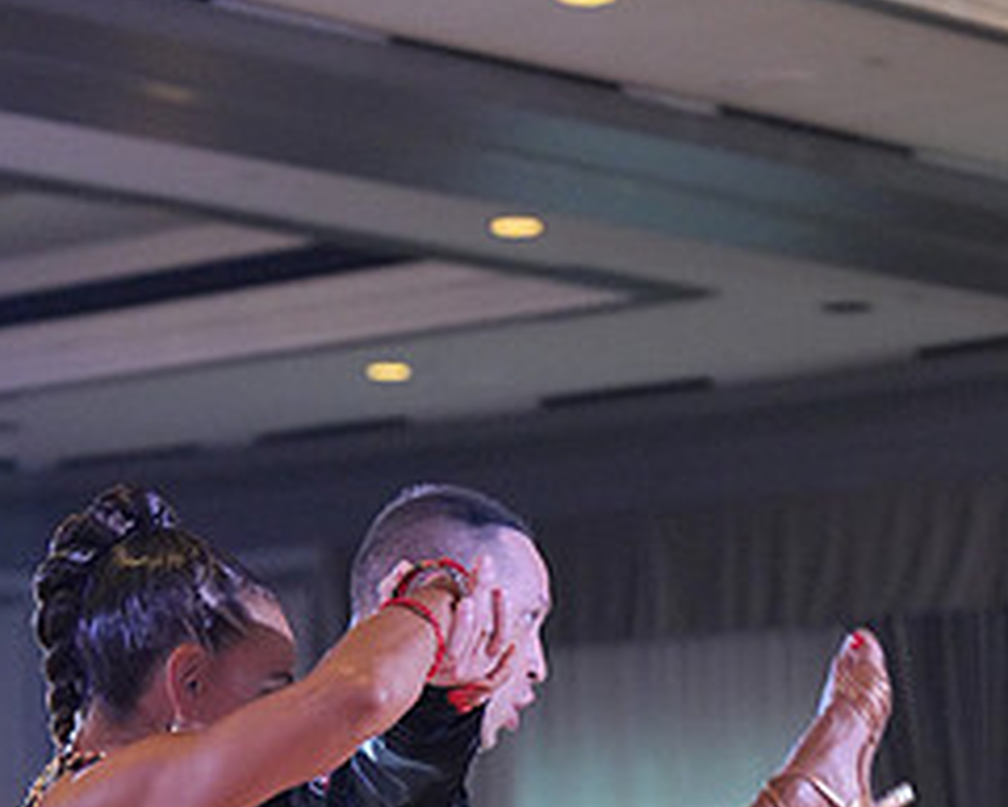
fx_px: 4656
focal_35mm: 156
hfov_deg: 12.4
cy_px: 1192
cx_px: 588
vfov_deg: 9.6
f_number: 3.2
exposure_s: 1/500
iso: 5000
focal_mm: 69
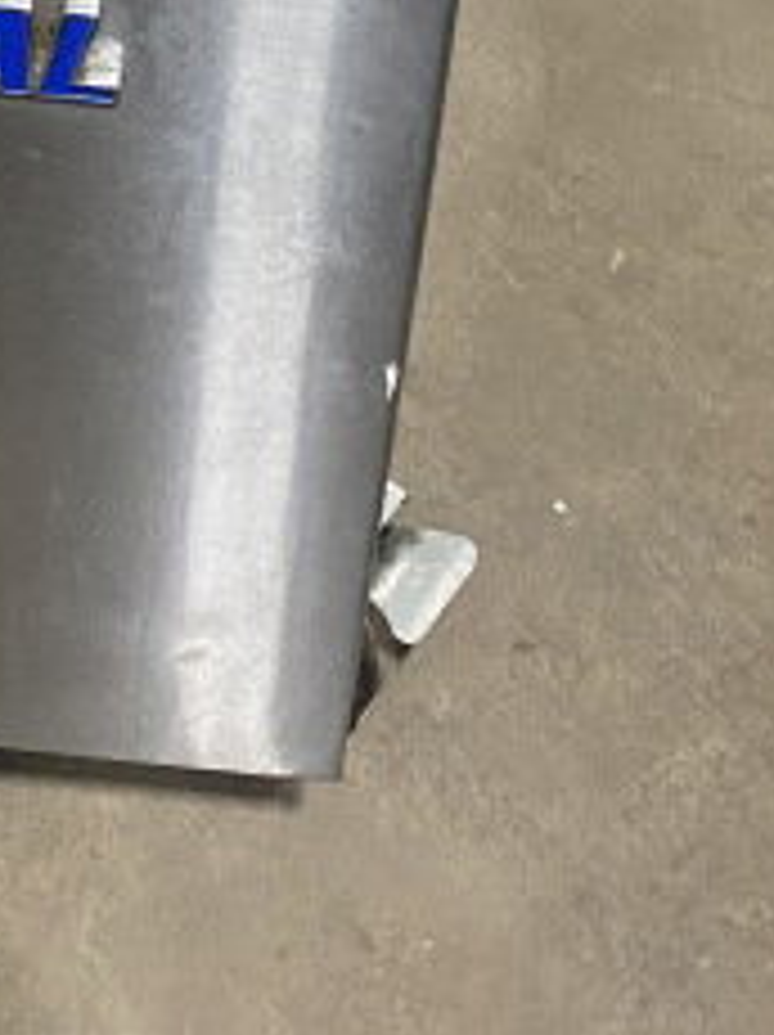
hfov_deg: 15.8
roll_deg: -1.8
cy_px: -623
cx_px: 45
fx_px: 2748
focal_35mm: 92
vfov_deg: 18.3
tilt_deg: -33.0
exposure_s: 1/60
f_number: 1.8
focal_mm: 4.25
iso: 320
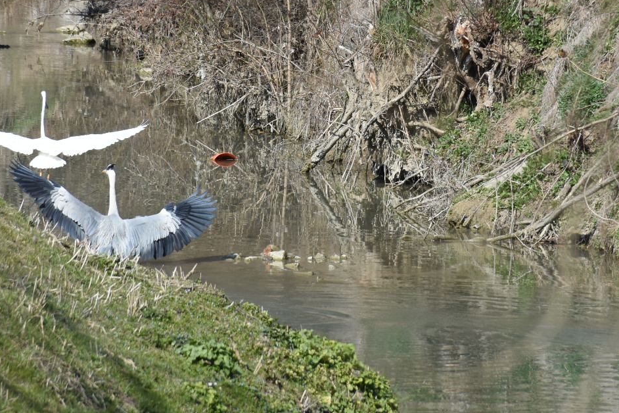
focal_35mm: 361
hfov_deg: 5.7
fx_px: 6207
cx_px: 287
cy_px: 74
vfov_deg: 3.8
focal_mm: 140
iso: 400
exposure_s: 1/800
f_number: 9
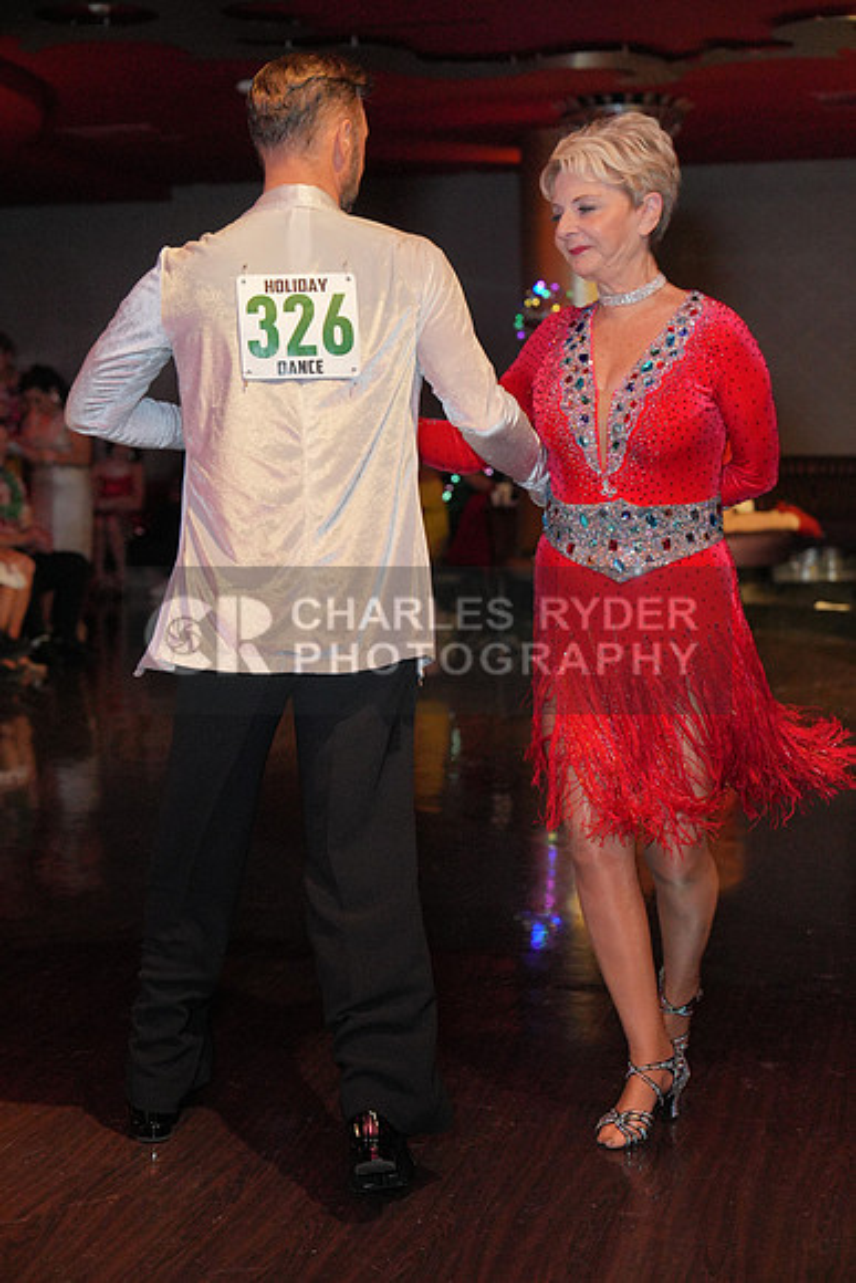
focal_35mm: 59
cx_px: 428
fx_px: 2103
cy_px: 642
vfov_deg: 33.9
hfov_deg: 23.0
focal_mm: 59
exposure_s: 1/200
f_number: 4
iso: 4000
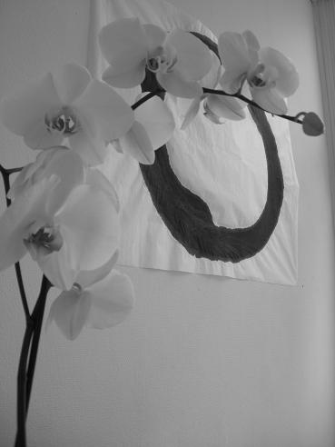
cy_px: 224
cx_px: 168
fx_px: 490
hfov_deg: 37.7
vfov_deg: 49.0
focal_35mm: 38
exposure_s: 1/60
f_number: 2.7
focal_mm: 6.2
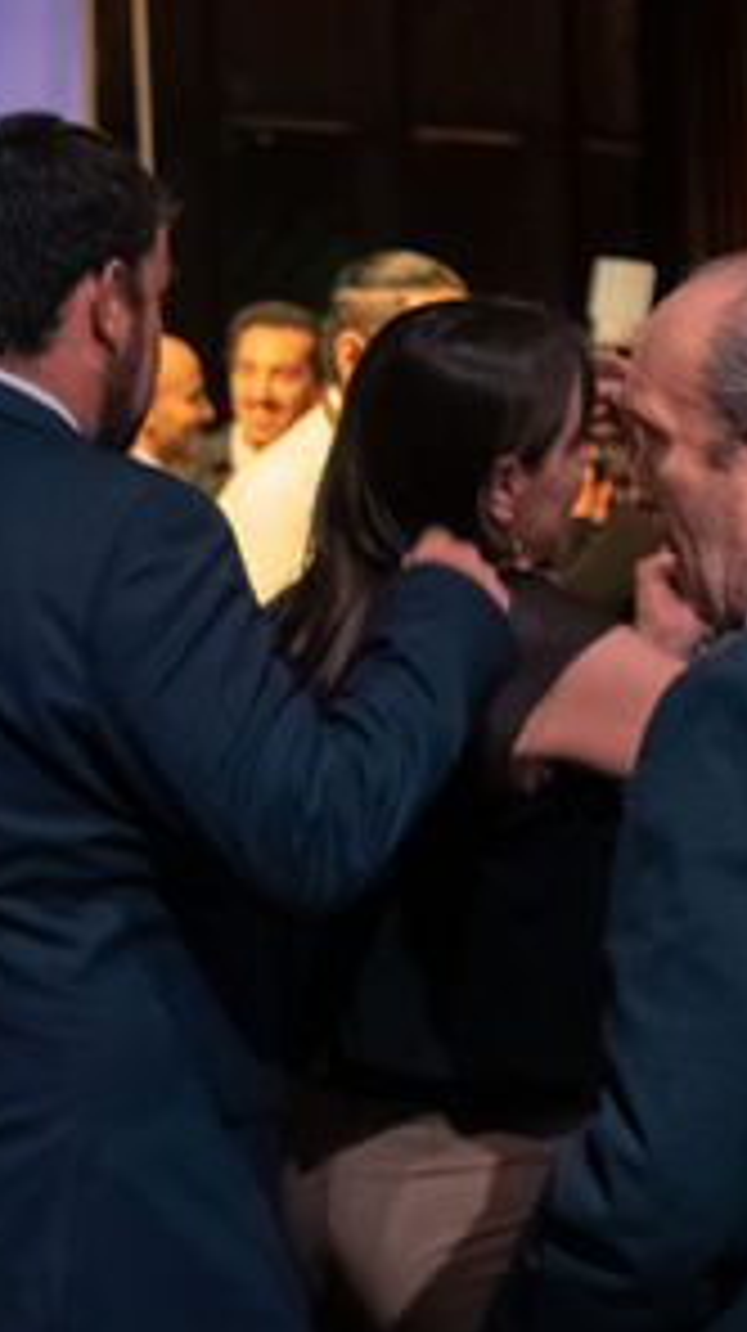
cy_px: 111
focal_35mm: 123
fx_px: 4341
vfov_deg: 17.2
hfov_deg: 9.7
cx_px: -139
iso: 12800
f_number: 4
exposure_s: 1/125
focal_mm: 33
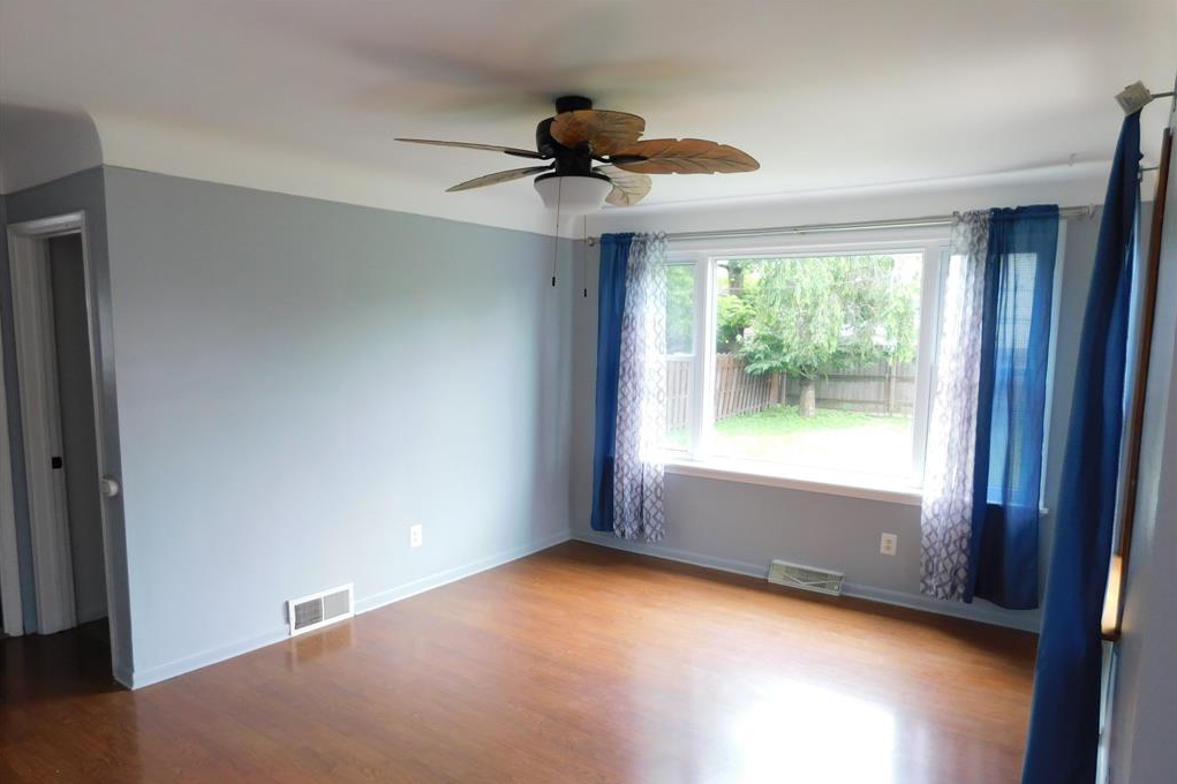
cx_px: 588
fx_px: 784
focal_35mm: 24
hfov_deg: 73.8
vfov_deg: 53.0
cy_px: 436
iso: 125
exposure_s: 1/30
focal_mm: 4
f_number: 3
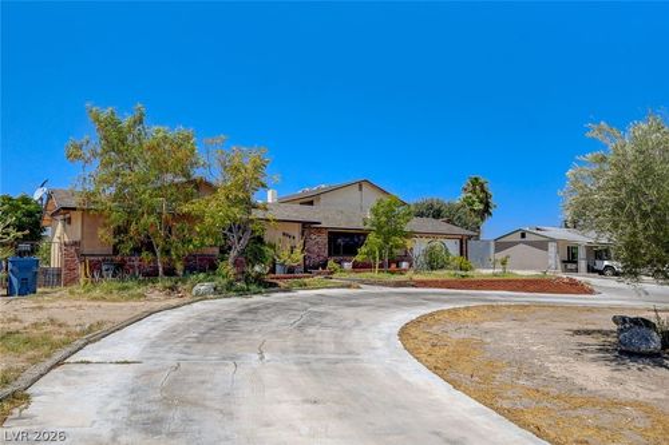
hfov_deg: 86.9
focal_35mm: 19
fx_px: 353
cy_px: 222
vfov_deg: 64.5
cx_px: 334
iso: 800
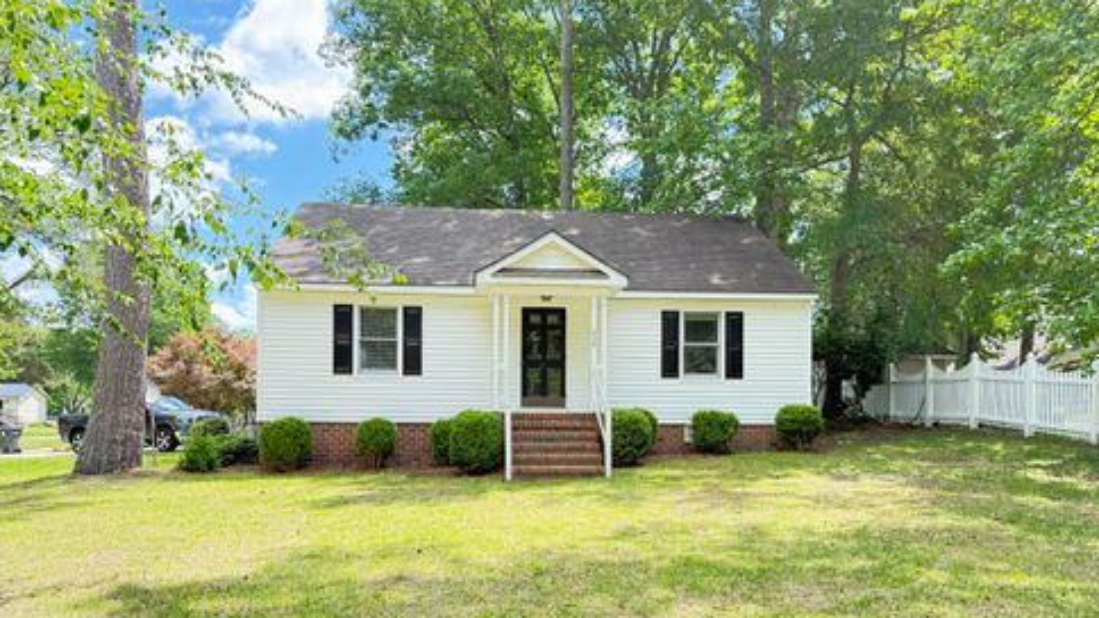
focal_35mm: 27
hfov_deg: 69.9
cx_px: 545
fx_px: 787
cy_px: 392
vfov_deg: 42.5
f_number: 1.78
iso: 100
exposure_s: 1/510
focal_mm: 6.76
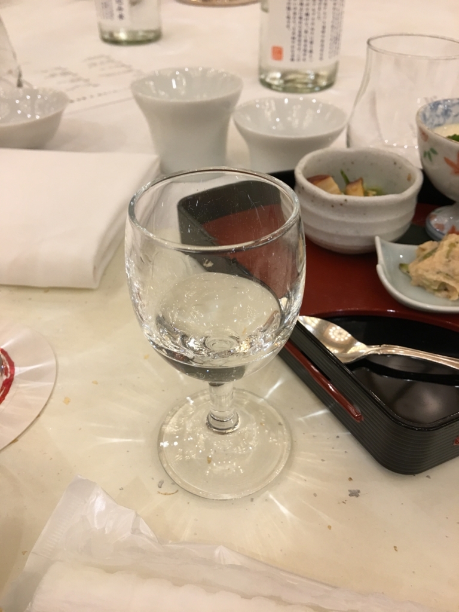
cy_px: 306
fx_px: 513
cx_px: 230
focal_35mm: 29
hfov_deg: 48.2
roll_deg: +0.7
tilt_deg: -38.9
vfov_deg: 61.7
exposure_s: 1/15
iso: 40
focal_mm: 4.15
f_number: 2.2
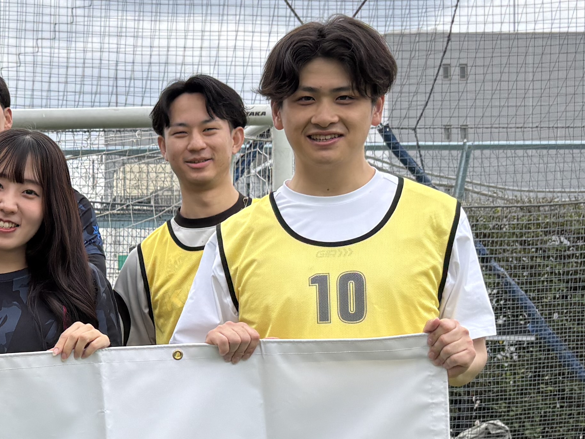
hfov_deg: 22.8
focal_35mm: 81
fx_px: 1369
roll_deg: +1.5
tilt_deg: -0.2
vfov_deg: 18.1
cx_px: -43
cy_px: 346
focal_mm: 5.96
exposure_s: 1/2141
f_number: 1.6
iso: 50
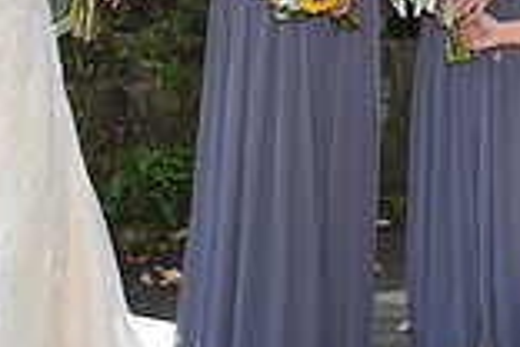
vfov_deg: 8.0
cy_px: -38
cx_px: 237
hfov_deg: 12.0
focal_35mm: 171
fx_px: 2470
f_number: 5
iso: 640
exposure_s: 1/200
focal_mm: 46
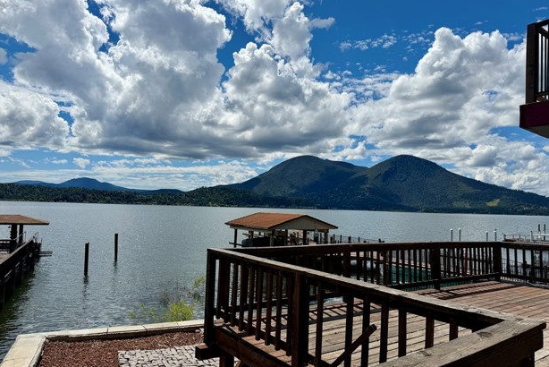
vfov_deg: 49.6
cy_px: 192
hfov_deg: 69.3
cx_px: 283
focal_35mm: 26
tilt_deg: +2.0
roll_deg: -1.2
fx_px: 397
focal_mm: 6.76
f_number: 1.78
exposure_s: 1/14286
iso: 80
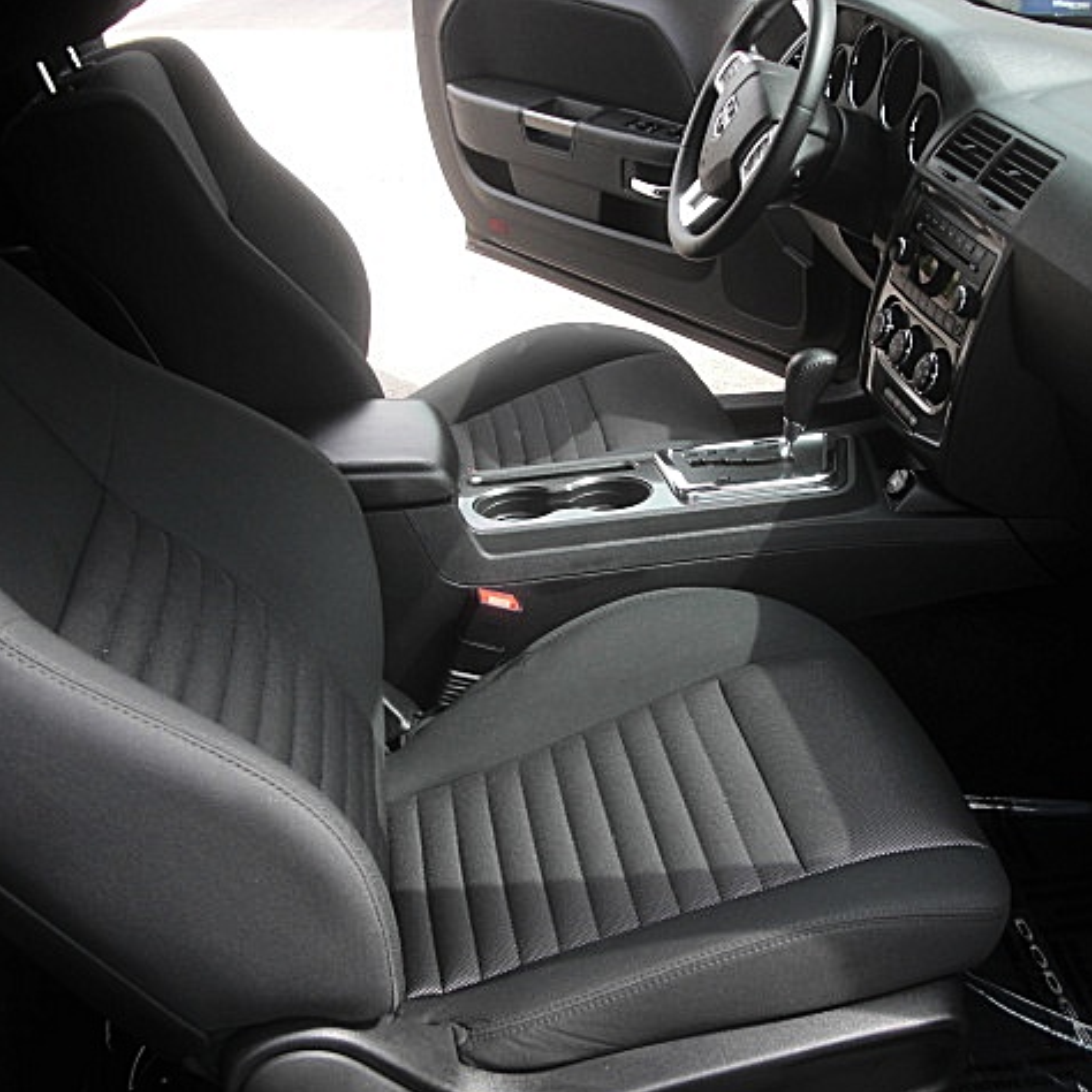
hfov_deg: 39.0
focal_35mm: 43
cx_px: 643
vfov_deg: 39.2
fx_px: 1535
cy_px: 551
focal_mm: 6.3
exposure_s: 1/160
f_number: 2.8
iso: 50
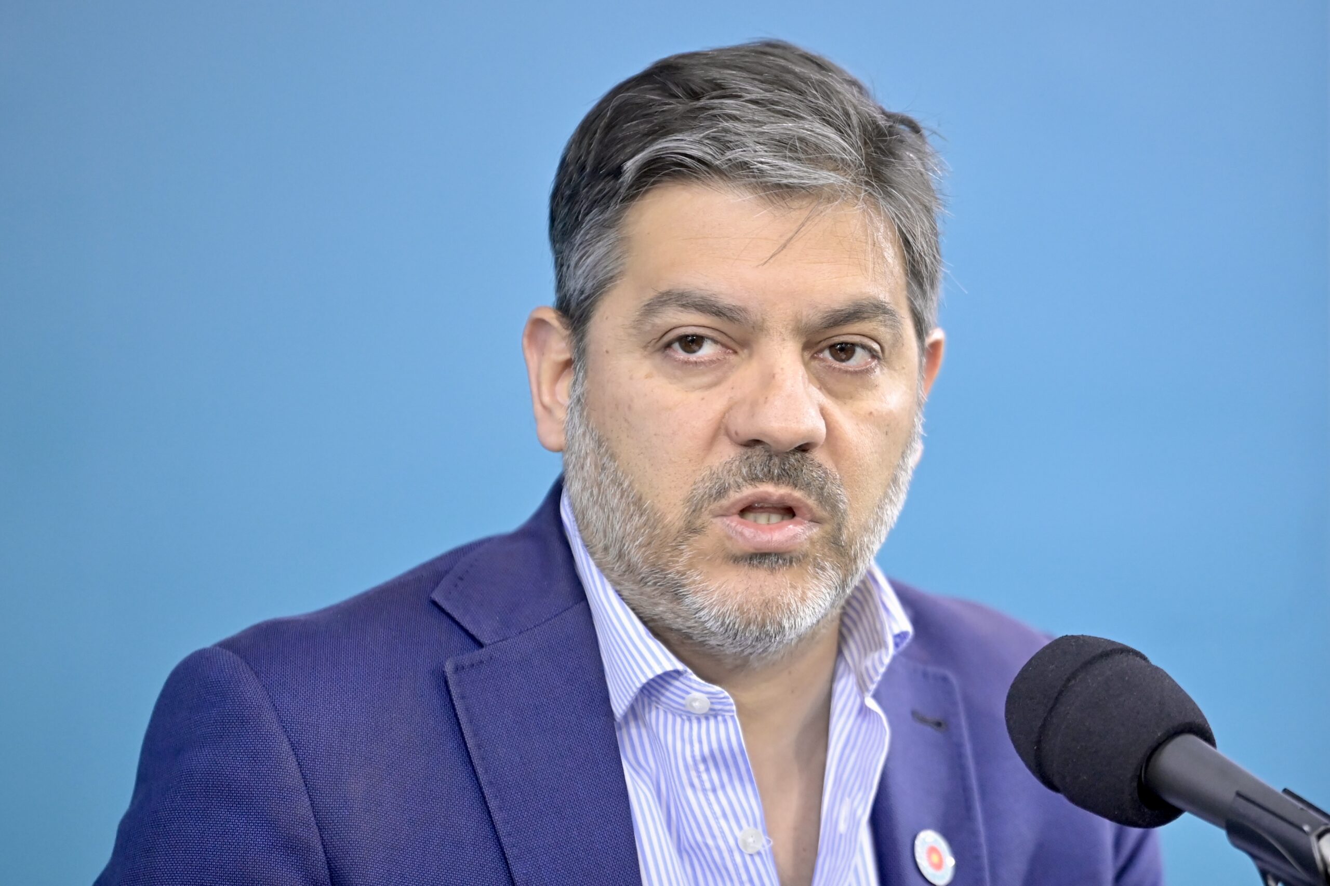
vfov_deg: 7.4
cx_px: 665
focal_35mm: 185
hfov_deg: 11.1
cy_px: 443
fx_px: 6833
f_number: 2.8
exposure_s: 1/400
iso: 4000
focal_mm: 185
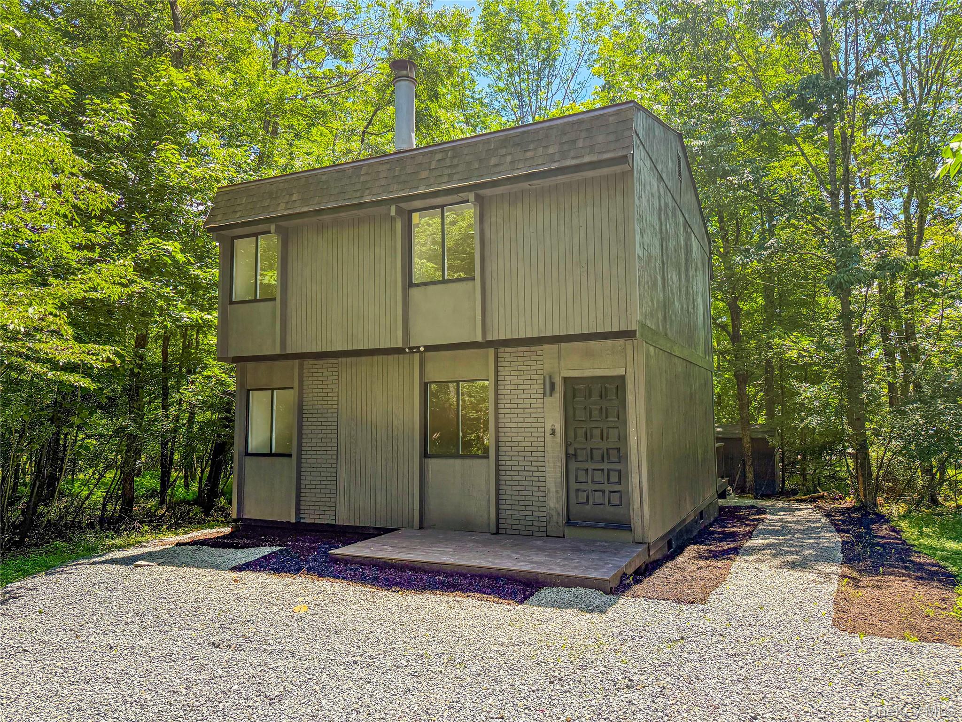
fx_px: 667
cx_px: 481
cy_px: 361
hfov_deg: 71.6
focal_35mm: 24
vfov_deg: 56.8
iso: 100
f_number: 1.8
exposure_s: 1/950
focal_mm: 6.76
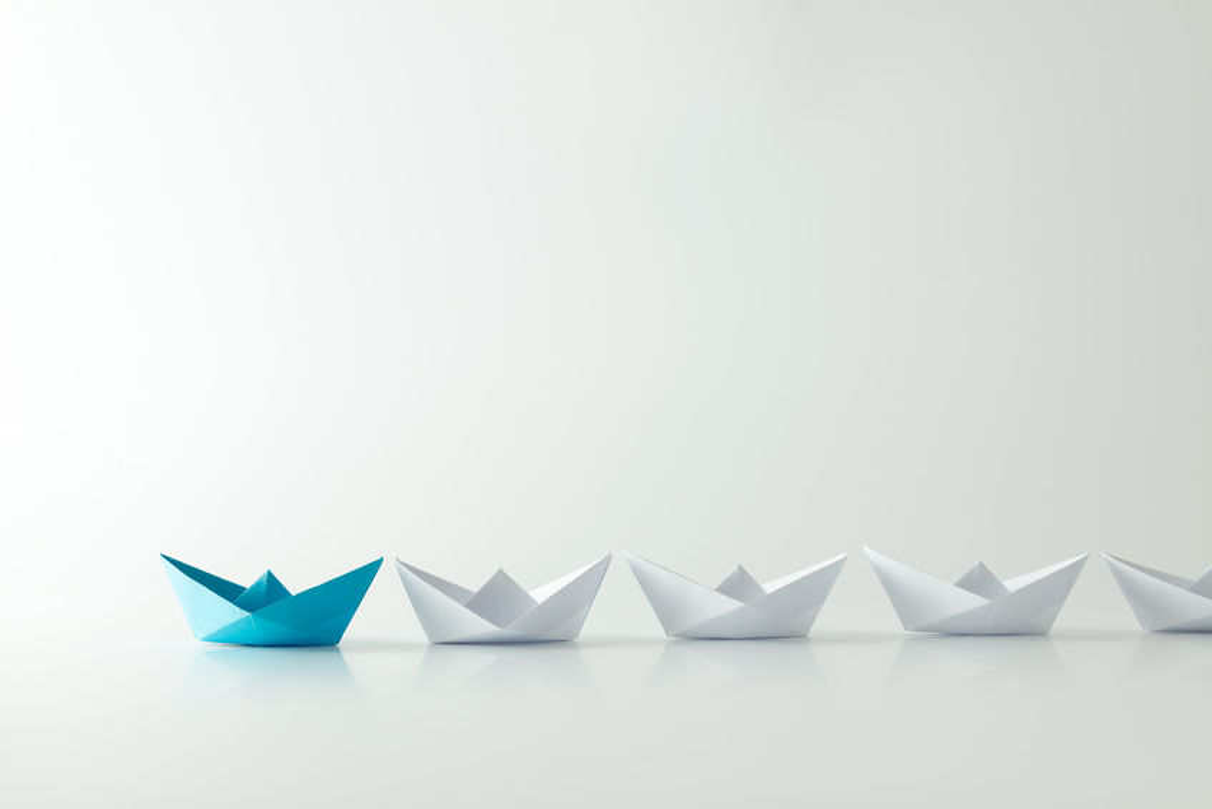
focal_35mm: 45
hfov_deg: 43.6
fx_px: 1515
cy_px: 404
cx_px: 606
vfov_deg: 29.9
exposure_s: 1/6
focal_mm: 45
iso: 100
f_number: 8
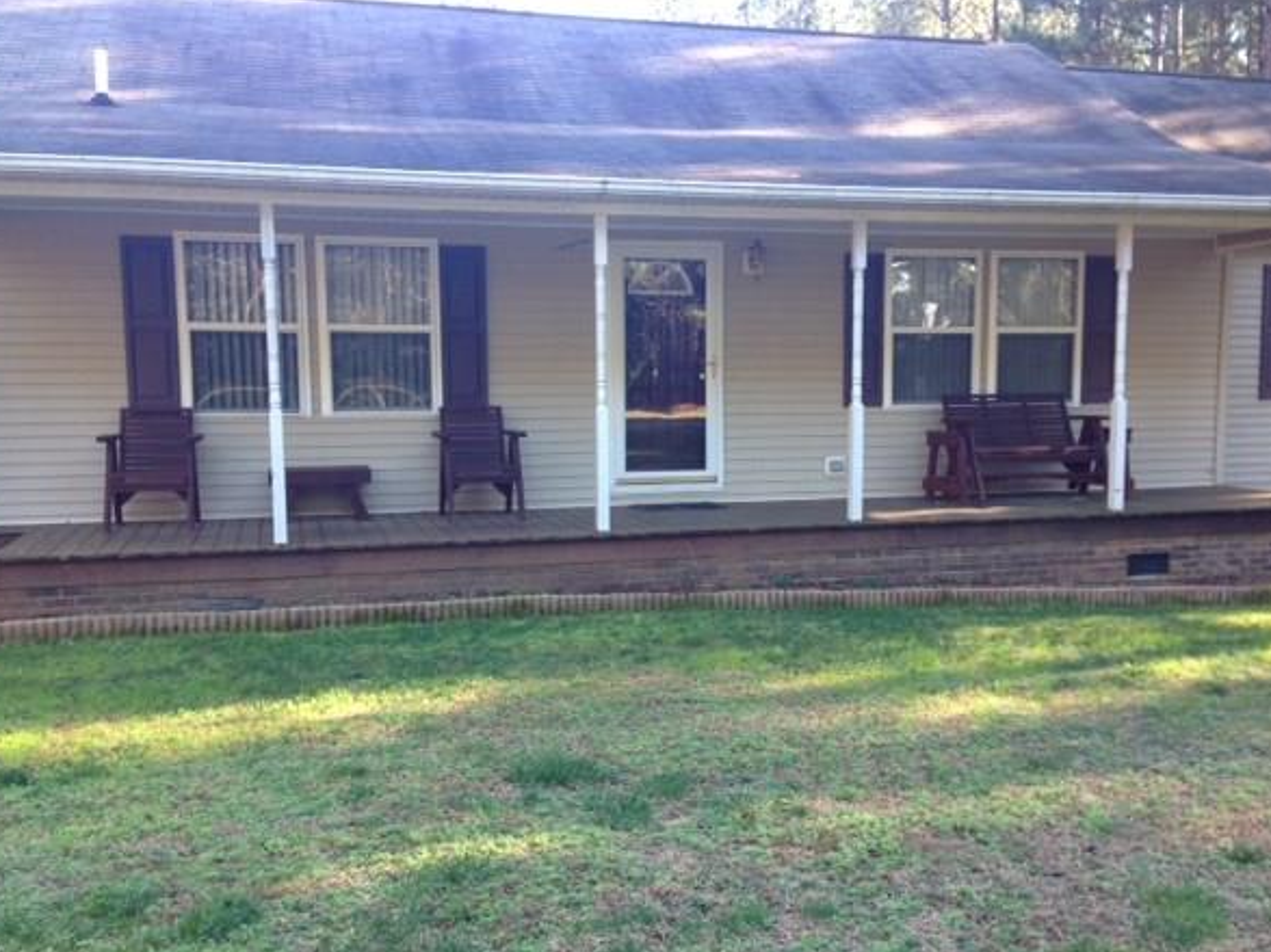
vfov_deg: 39.6
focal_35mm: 36
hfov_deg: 51.3
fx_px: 1322
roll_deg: -0.2
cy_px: 506
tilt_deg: -5.5
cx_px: 663
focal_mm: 4.12
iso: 50
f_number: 2.4
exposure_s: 1/60
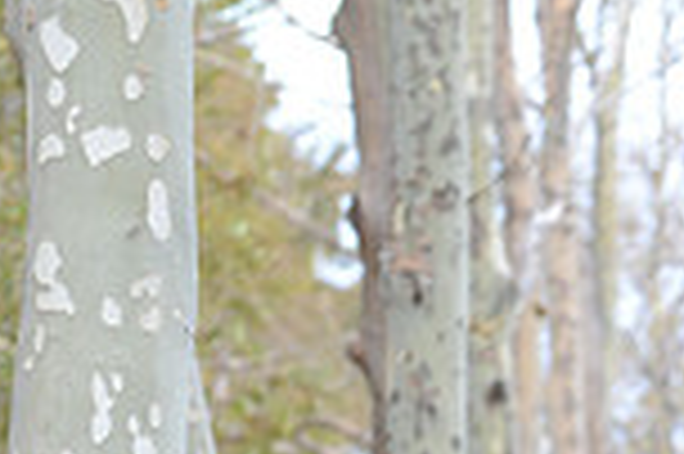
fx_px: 13530
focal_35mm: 713
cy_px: 746
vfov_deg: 1.9
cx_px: 1161
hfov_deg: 2.9
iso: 500
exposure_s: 1/125
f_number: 9
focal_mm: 125
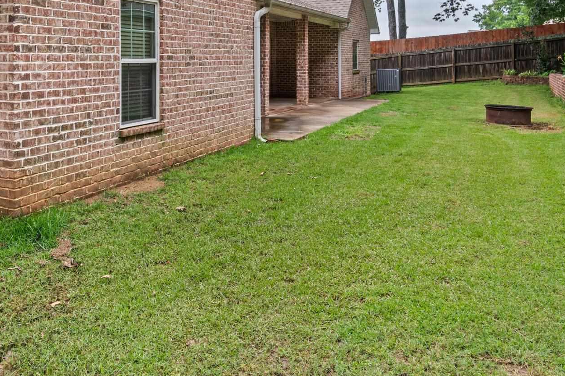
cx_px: 202
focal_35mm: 36
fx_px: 565
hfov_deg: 52.4
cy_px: 54
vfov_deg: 35.2
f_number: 9
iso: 250
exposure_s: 1/40
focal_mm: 12
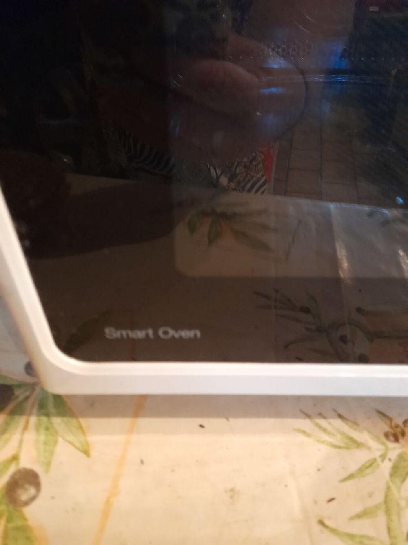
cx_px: 204
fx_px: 393
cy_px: 272
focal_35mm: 25
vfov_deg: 69.4
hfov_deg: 54.9
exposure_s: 1/20
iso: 640
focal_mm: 4.6
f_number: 2
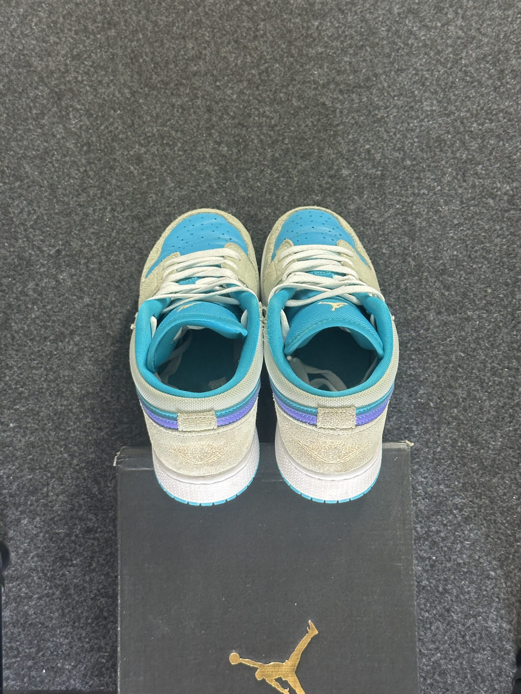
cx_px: 260
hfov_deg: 30.3
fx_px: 963
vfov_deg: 39.7
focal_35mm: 48
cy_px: 347
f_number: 1.78
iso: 250
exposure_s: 1/50
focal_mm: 6.86
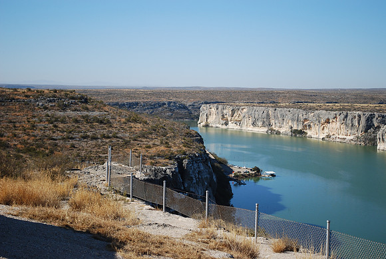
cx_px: 193
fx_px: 885
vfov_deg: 16.6
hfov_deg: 24.6
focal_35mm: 82
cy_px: 130
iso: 110
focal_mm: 55
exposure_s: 1/125
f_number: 5.6
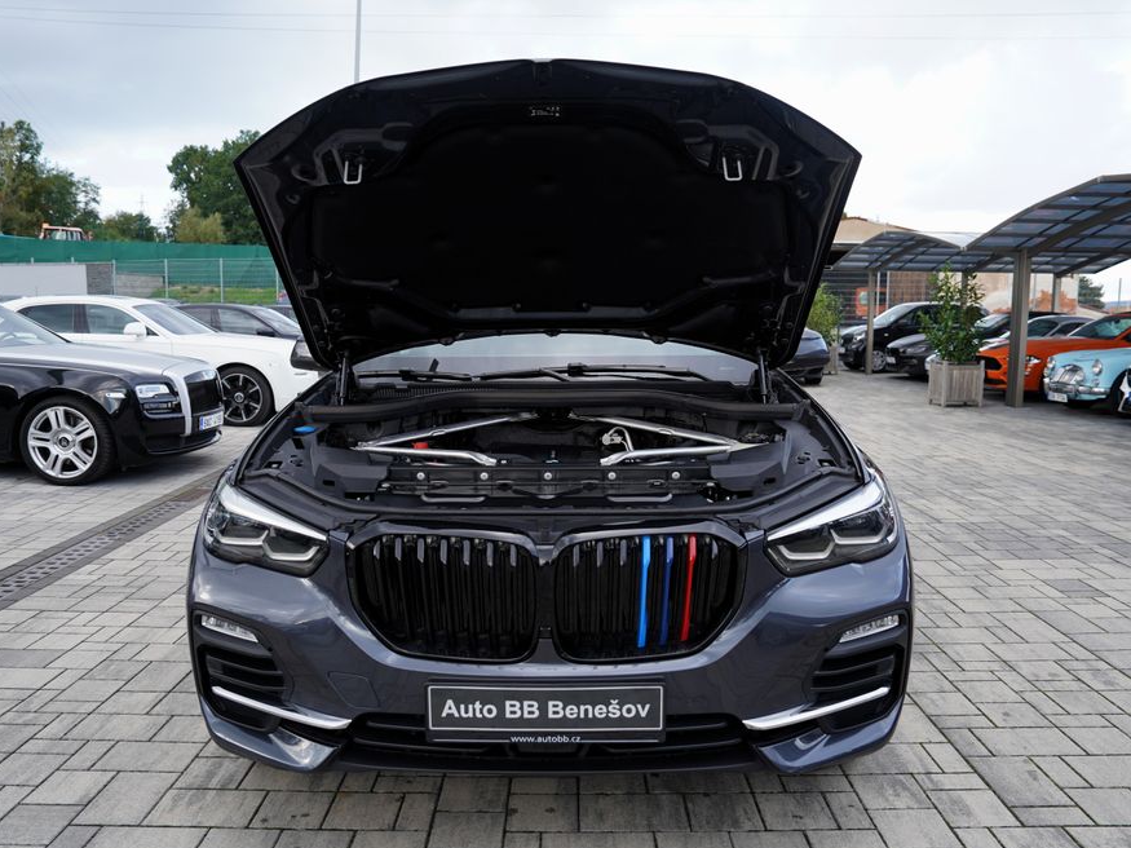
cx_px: 552
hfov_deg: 65.3
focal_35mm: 27
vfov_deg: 51.3
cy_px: 439
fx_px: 882
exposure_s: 1/60
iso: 100
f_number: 4
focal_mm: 24
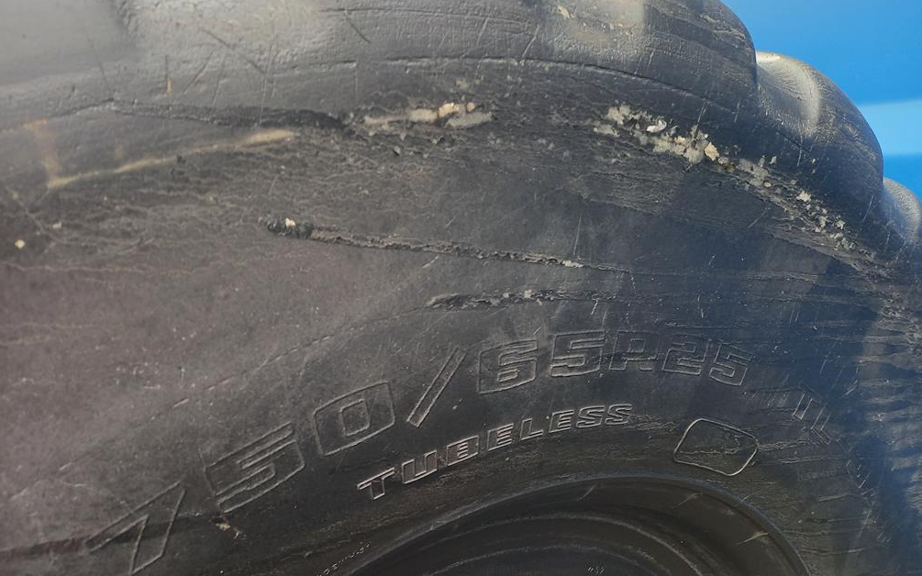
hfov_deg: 68.4
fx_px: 678
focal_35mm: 27
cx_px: 467
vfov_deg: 46.0
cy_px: 305
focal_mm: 4.65
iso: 80
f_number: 1.8
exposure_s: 1/50
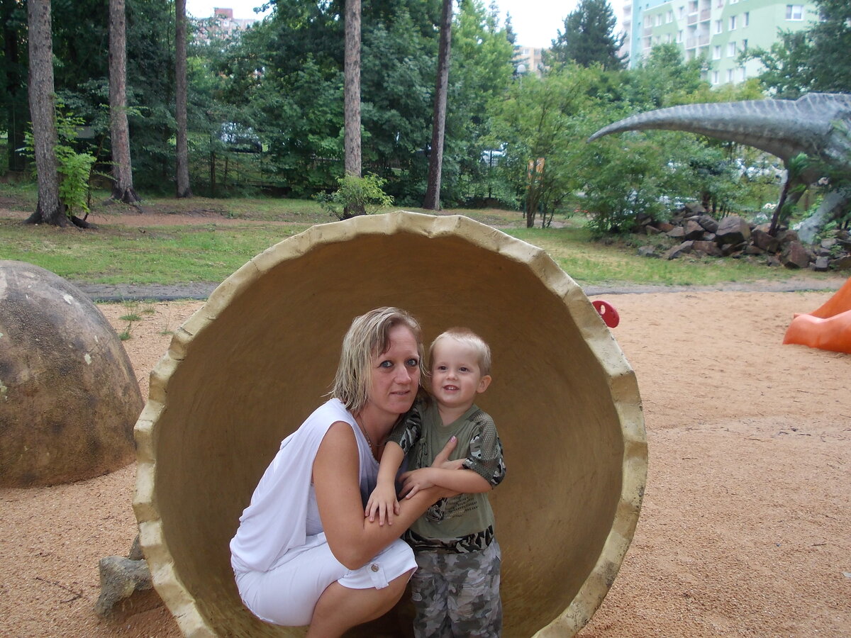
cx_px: 426
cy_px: 319
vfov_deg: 37.7
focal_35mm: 38
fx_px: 934
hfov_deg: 49.0
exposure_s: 1/100
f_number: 3.1
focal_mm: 5.3
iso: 80
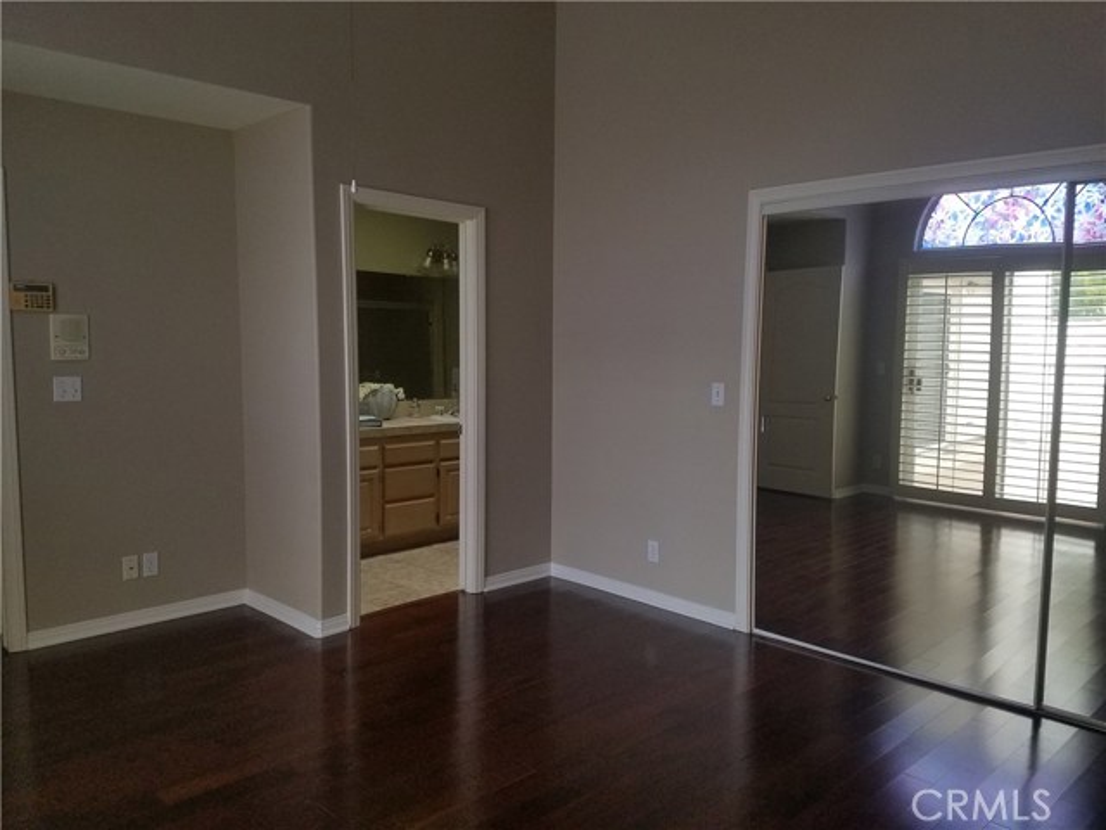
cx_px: 553
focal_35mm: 26
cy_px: 415
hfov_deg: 67.3
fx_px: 831
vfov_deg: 53.1
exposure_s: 1/60
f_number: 1.7
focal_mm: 4.2
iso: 125
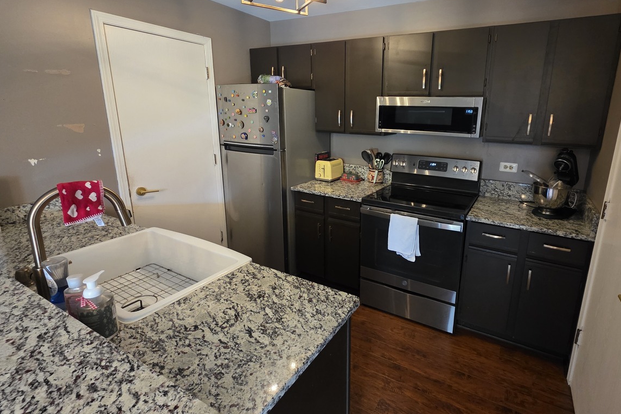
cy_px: 182
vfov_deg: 70.2
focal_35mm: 17
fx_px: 293
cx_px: 361
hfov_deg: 92.5
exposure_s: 1/60
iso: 640
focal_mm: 2.2
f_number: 1.9
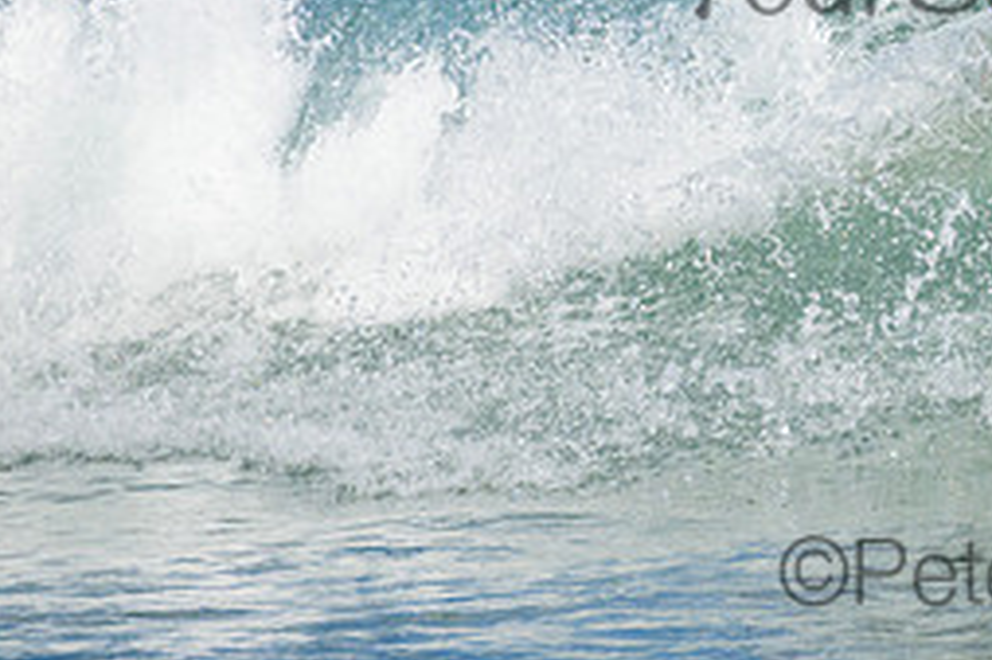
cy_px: -76
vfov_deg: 0.8
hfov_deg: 1.3
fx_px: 45325
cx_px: 1082
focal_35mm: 1646
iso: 2500
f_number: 11
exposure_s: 1/1250
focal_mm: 720
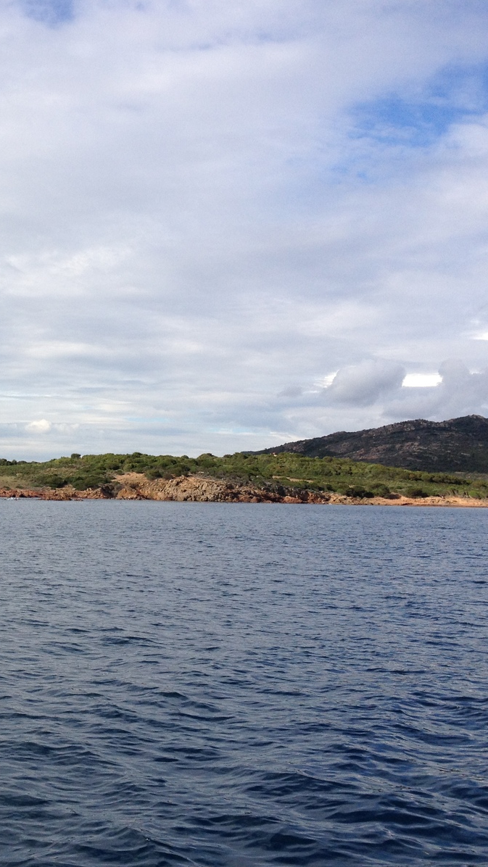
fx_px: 1173
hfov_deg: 22.5
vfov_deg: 40.6
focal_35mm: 51
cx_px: -11
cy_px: 434
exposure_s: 1/1727
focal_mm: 4.28
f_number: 2.4
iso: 64
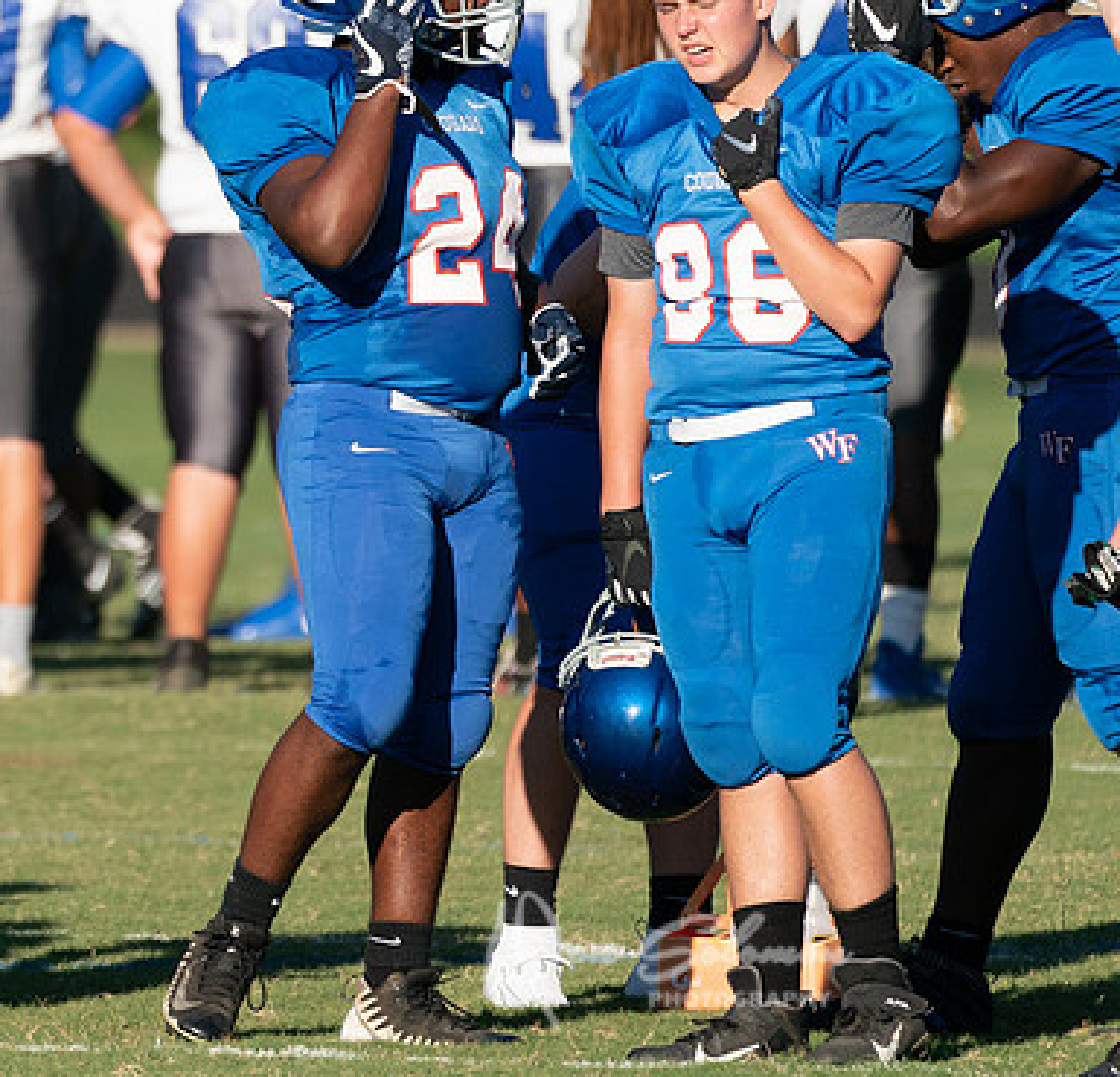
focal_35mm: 944
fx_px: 33889
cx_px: -174
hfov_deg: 1.9
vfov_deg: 1.8
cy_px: 349
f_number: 5.6
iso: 800
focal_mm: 400
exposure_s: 1/3200
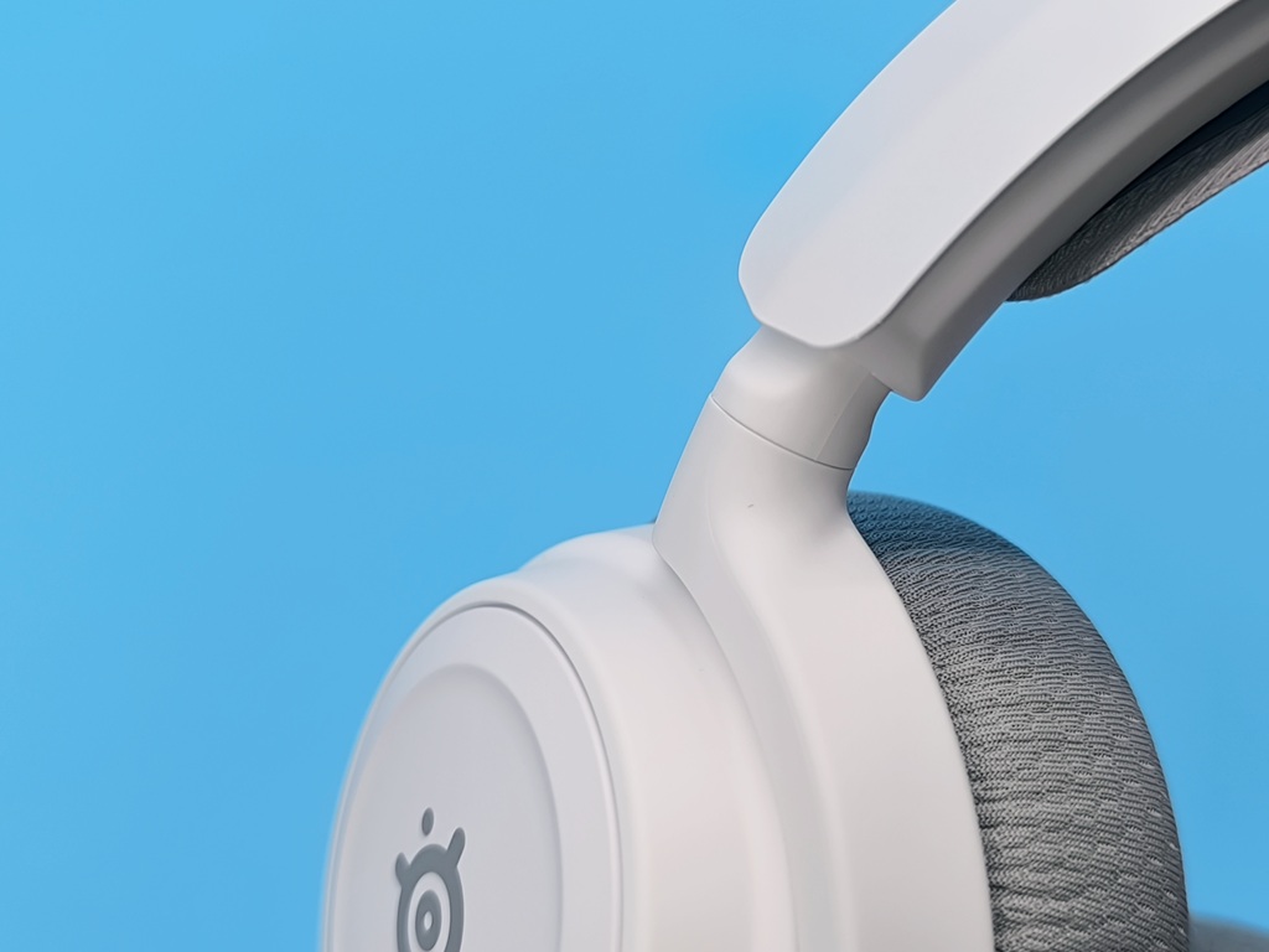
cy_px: 476
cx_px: 634
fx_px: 1540
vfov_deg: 34.3
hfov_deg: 44.8
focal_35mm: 42
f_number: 1.65
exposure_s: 1/100
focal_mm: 6.14
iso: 160
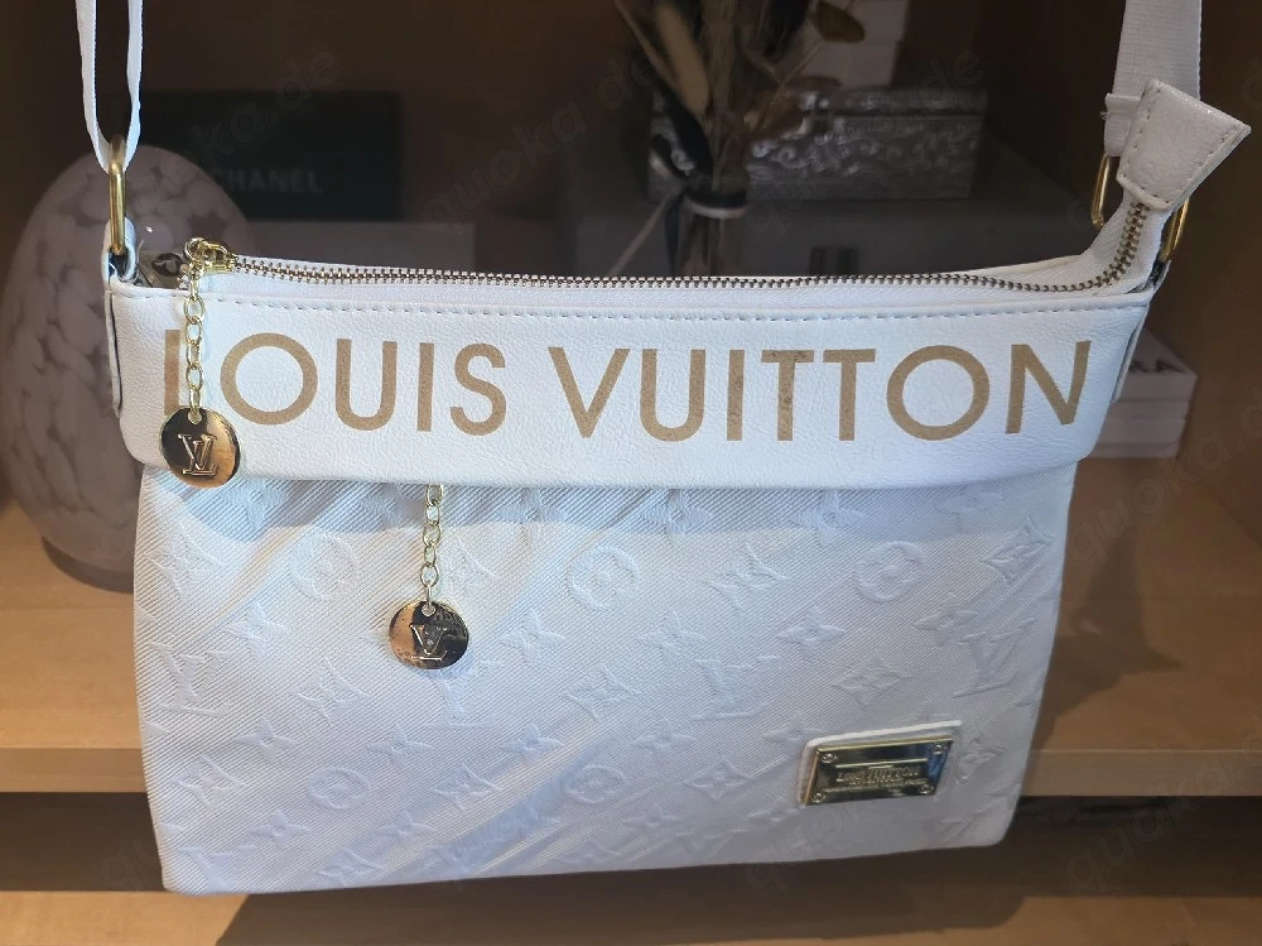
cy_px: 473
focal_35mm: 23
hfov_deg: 74.0
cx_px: 631
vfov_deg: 58.8
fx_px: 838
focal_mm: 6.3
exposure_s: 1/101
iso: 1000
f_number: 1.7
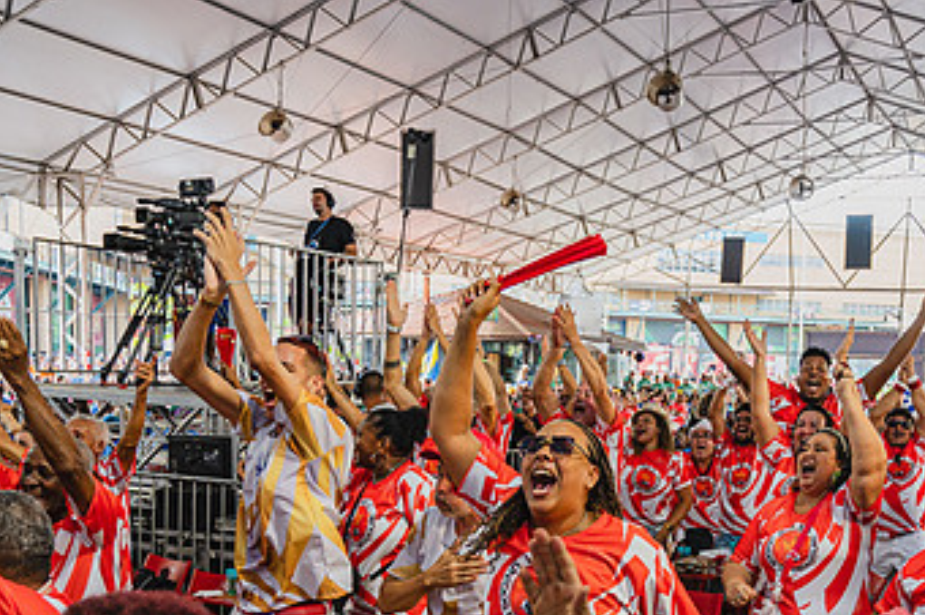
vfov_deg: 31.8
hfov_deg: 46.5
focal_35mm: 41
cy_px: 479
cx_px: 634
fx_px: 1052
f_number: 4
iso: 1000
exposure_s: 1/320
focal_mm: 24
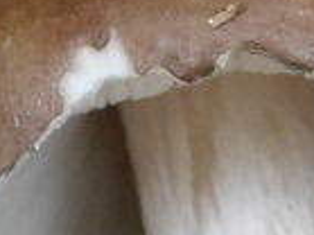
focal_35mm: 460
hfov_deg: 4.3
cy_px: 427
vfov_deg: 3.2
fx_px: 4169
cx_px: 447
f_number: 4.4
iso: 400
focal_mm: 14.2
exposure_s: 1/20
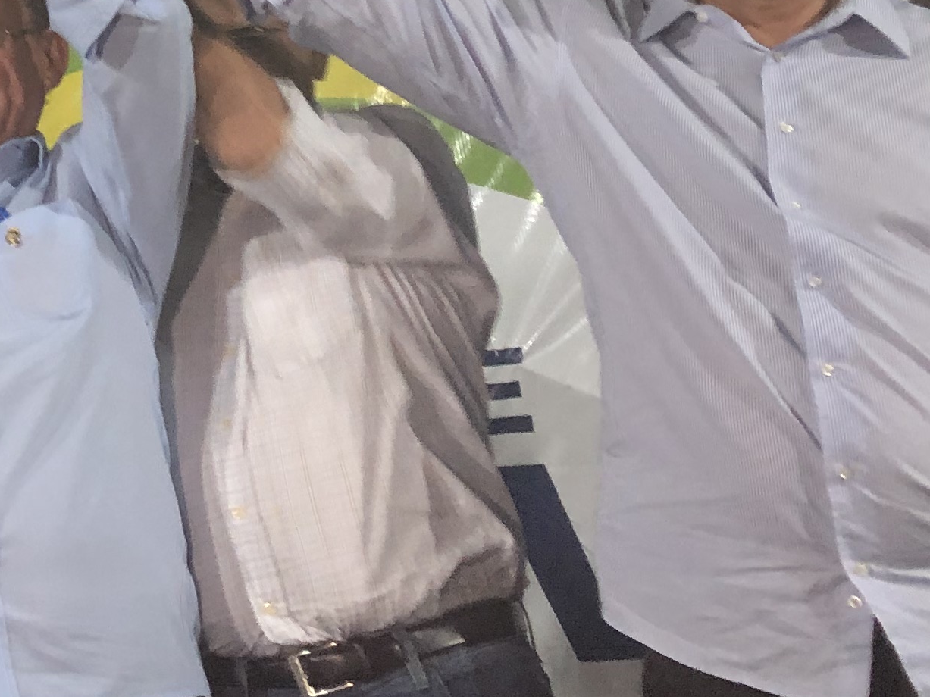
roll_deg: +3.4
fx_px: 2471
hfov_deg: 18.8
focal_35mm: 92
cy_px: -247
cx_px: -464
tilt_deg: +21.3
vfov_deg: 15.2
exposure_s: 1/24
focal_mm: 3.99
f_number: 1.8
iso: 40
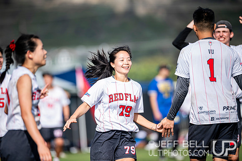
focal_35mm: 300
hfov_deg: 6.9
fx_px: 2017
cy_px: 80
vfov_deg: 4.6
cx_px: 121
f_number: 3.2
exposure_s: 1/1250
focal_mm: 300
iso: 100
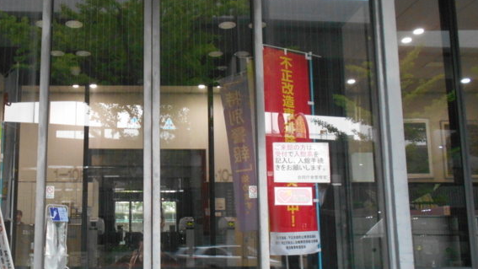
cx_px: 142
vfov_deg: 29.7
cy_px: 153
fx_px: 507
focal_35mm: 40
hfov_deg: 49.2
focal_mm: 4.6
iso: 400
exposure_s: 1/30
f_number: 3.2
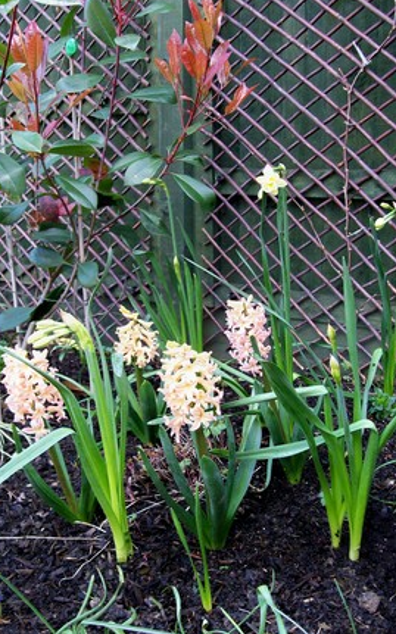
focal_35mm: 39
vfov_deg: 50.4
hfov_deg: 32.7
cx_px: 174
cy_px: 316
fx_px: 674
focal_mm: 6
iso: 80
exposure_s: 1/77.4
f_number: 2.7
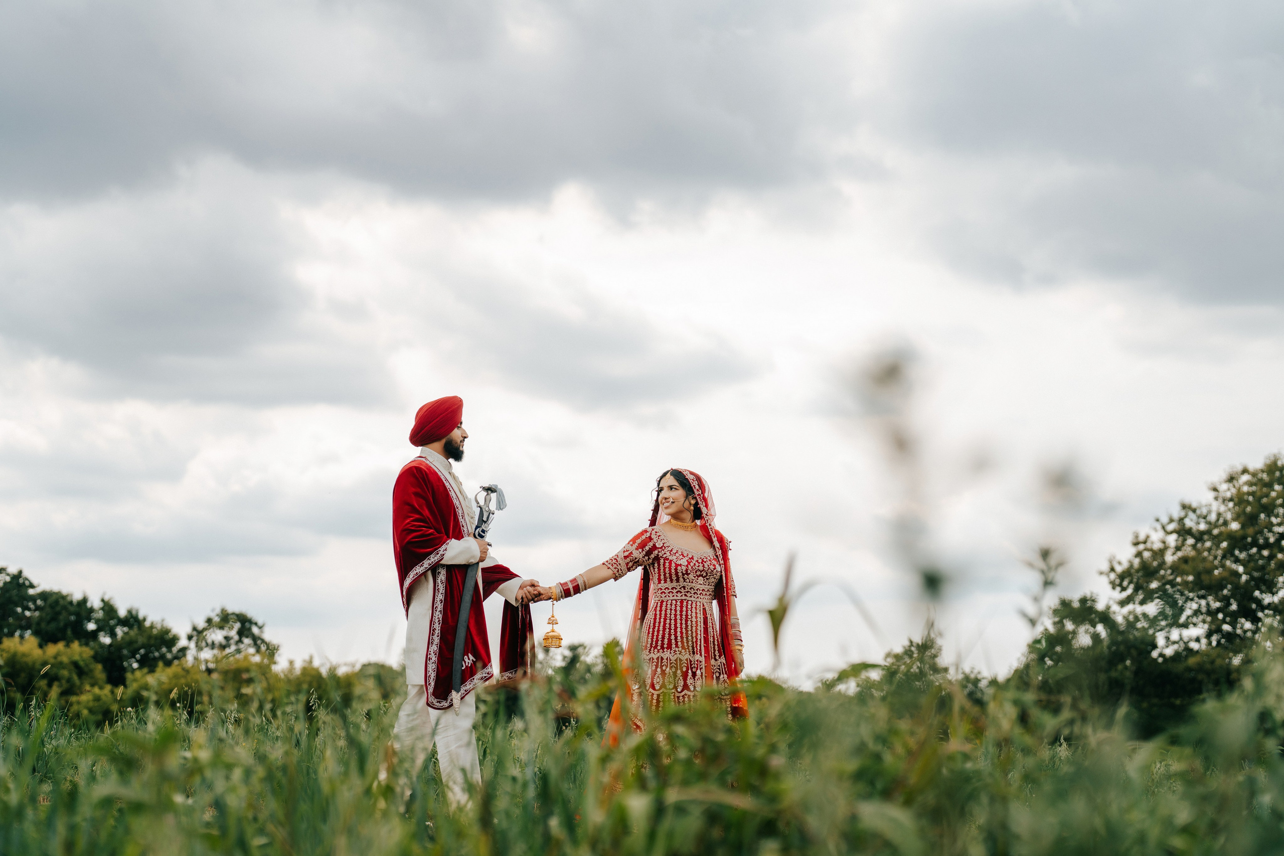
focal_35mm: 50
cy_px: 428
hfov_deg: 39.6
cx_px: 642
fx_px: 1783
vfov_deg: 27.0
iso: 100
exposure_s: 1/2500
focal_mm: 50
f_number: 1.8
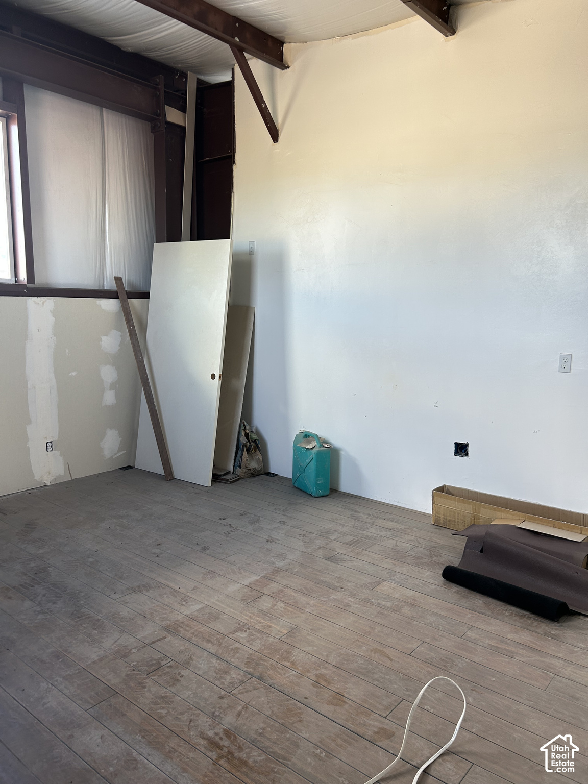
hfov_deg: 53.1
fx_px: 589
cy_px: 392
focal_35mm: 26
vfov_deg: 67.3
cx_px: 294
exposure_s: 1/120
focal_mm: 5.7
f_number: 1.5
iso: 64
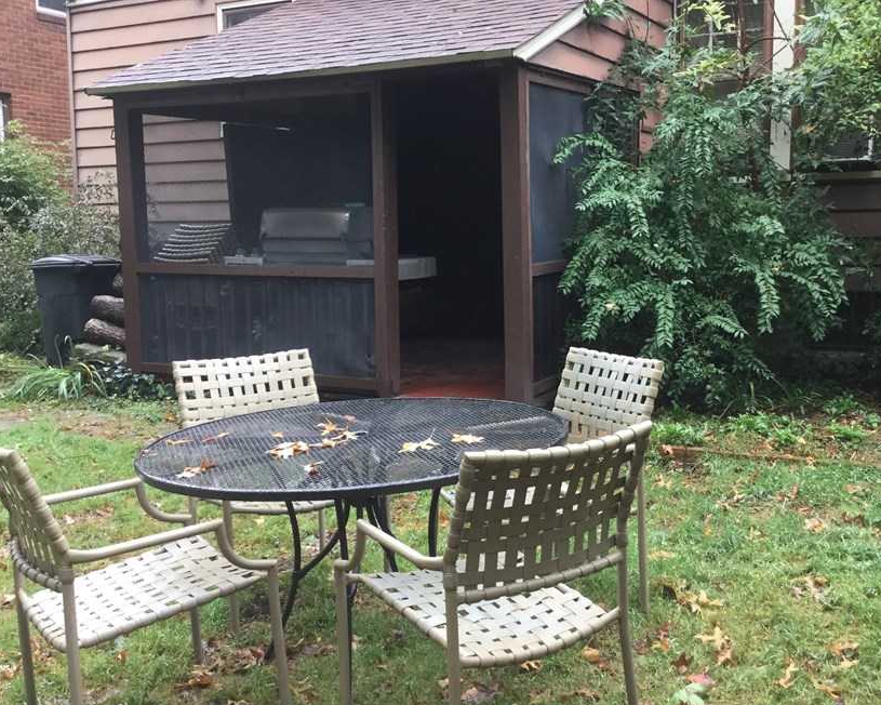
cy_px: 345
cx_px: 495
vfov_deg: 39.2
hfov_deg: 47.8
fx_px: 991
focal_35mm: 38
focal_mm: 3.3
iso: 25
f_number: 2.4
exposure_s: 1/40
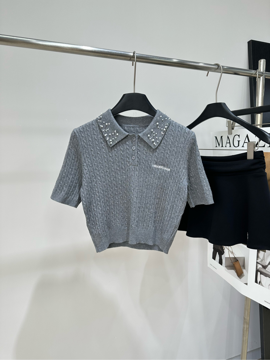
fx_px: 250
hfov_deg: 56.8
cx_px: 135
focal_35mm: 24
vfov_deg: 71.6
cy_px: 180
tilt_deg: -7.3
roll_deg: -0.7
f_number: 1.78
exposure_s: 1/121
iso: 80
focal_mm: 6.86
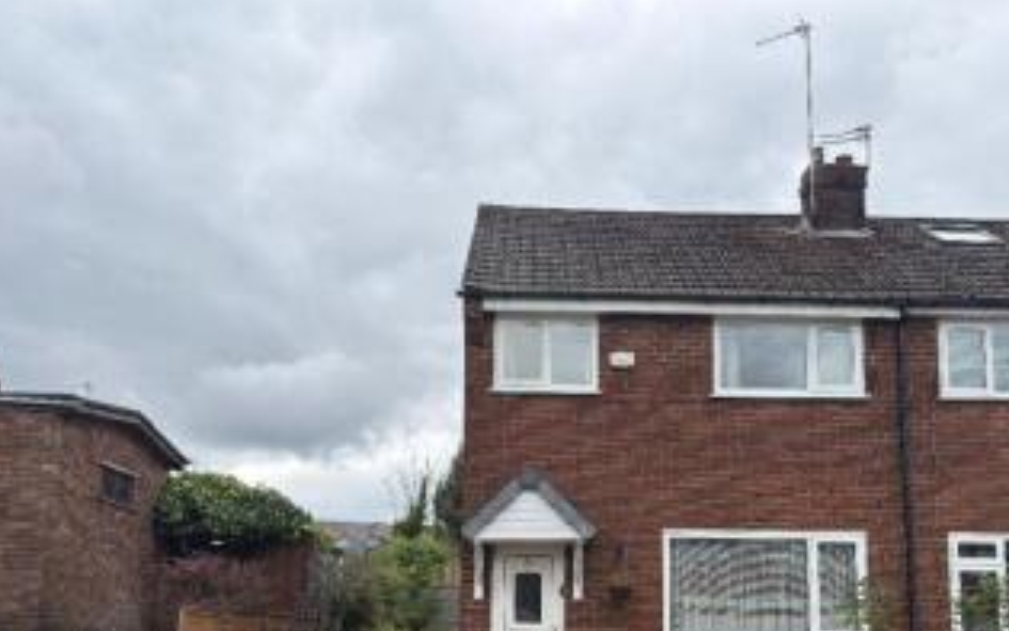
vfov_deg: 33.6
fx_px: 1018
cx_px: 588
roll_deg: -0.2
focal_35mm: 37
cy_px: 495
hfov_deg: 52.5
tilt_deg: +7.7
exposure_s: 1/1799
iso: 50
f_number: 1.6
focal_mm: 5.96
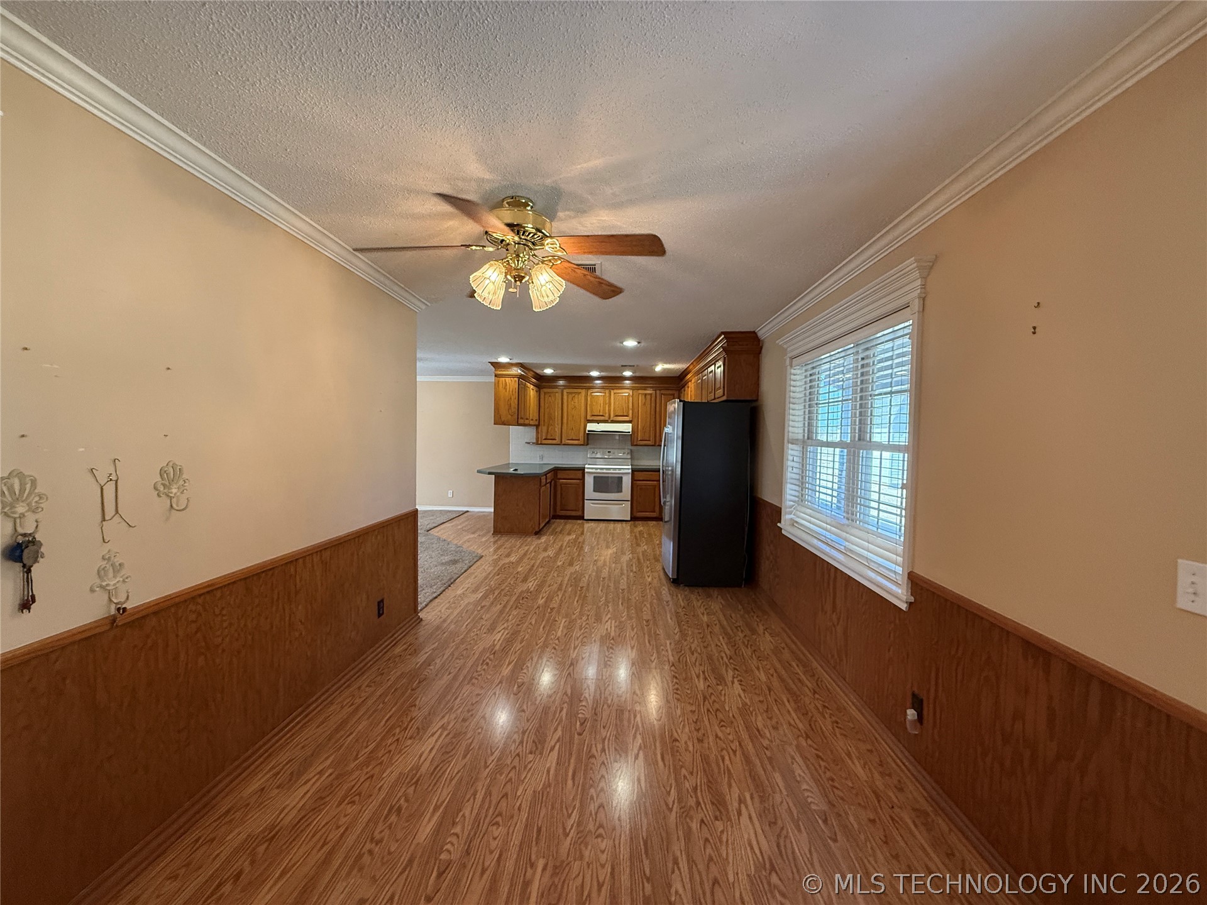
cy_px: 452
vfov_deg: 85.7
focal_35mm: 14
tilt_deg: -1.6
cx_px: 604
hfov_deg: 102.1
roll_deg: -0.8
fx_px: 488
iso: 320
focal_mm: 2.22
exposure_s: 1/120
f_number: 2.2
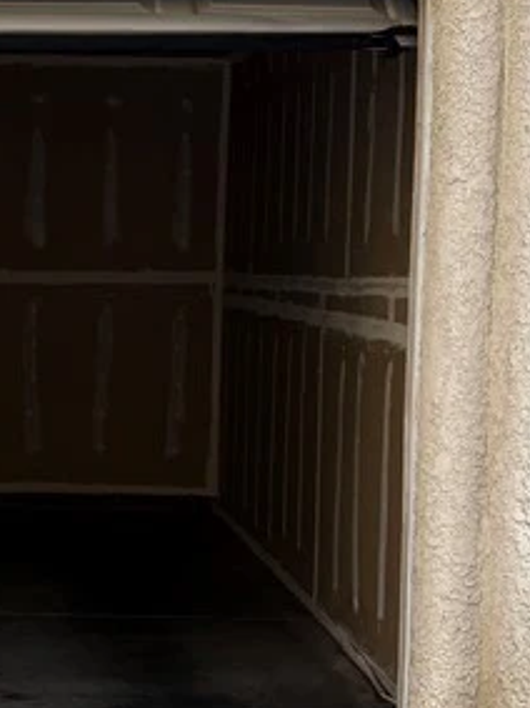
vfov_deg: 20.8
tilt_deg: -5.1
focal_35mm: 94
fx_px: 1920
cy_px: 463
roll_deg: -0.9
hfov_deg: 15.3
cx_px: -48
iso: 50
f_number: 1.6
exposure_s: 1/1239
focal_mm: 5.96
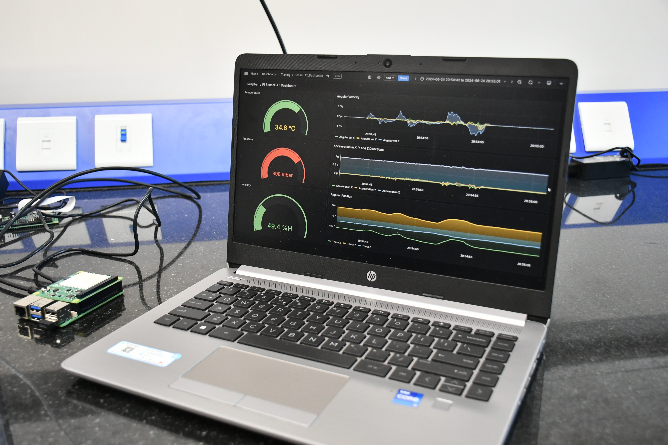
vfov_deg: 36.9
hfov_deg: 53.1
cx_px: 334
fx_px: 668
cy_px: 222
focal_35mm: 36
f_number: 5
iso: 2000
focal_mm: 24
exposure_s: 1/100
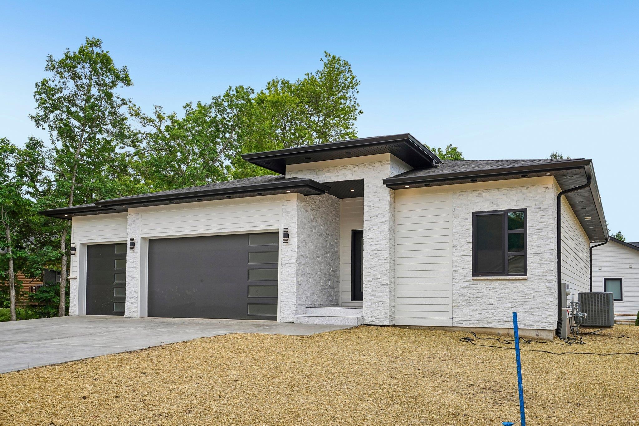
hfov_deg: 60.3
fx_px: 550
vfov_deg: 42.3
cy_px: 213
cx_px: 320
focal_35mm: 31
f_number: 8
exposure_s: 1/250
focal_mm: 31
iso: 160
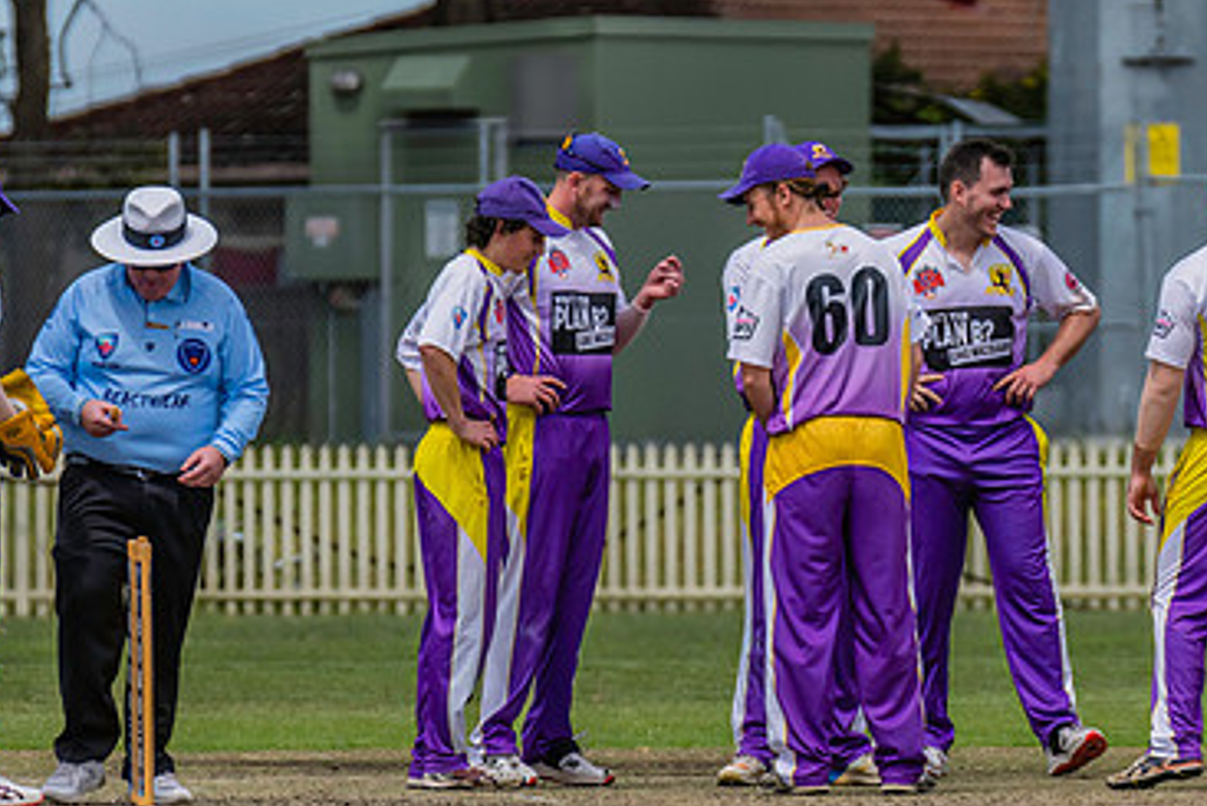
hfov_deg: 3.3
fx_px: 20828
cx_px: 964
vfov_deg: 2.2
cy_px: 467
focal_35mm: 621
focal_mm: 380
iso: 800
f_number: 7.1
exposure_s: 1/2500
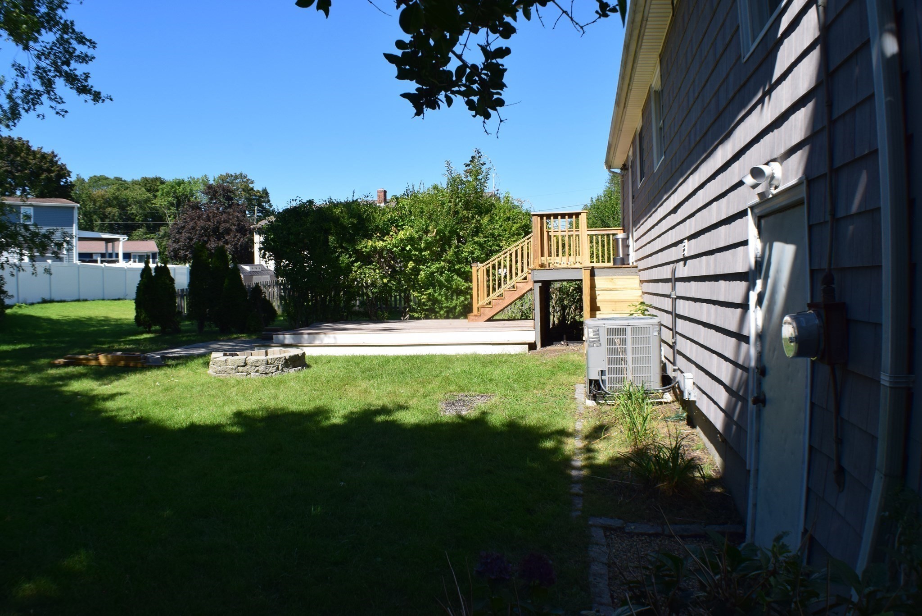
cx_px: 461
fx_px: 845
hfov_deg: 57.2
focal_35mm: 33
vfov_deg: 40.0
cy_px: 308
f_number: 11
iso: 400
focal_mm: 22
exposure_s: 1/400
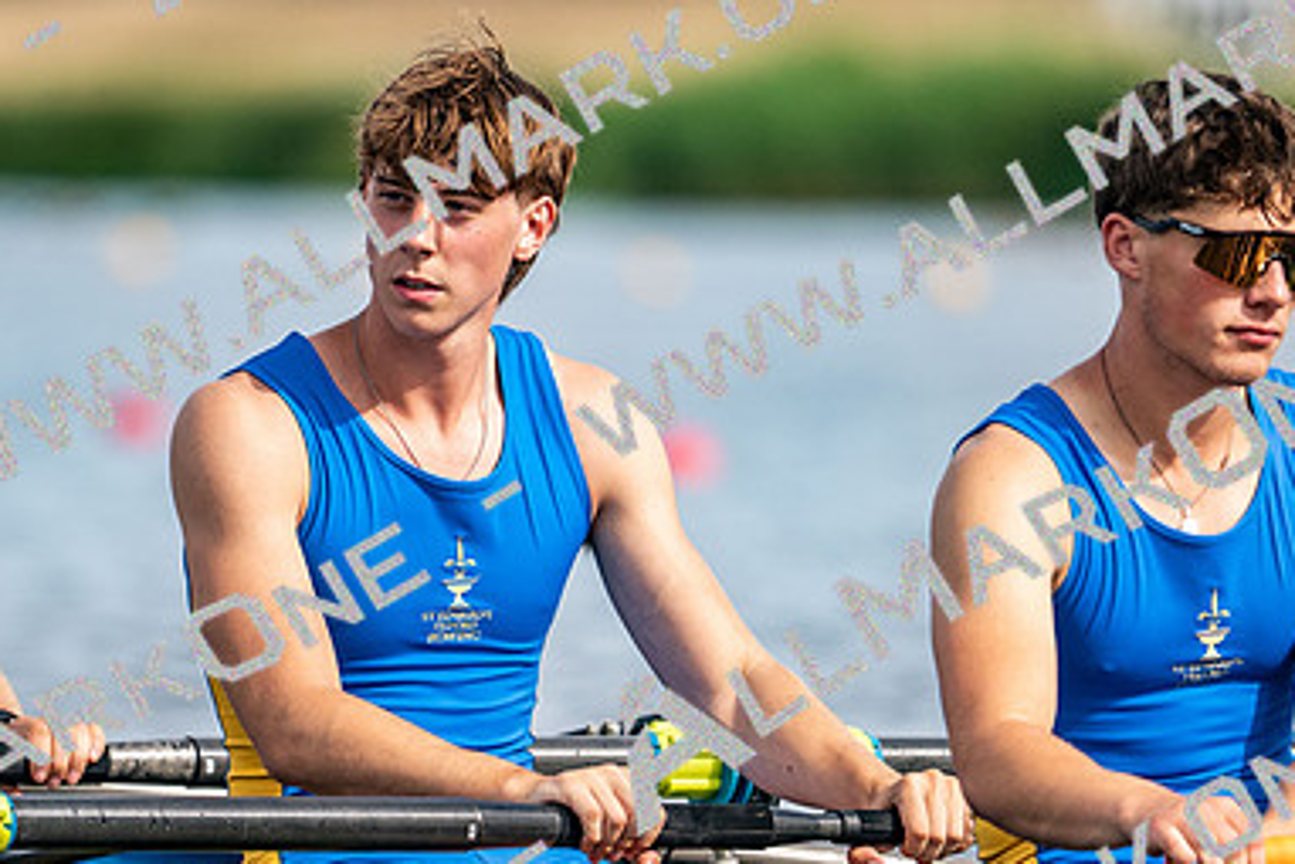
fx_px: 32817
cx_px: 329
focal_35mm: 912
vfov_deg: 1.5
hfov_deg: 2.3
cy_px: 513
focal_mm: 400
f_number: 4.5
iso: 280
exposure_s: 1/2500
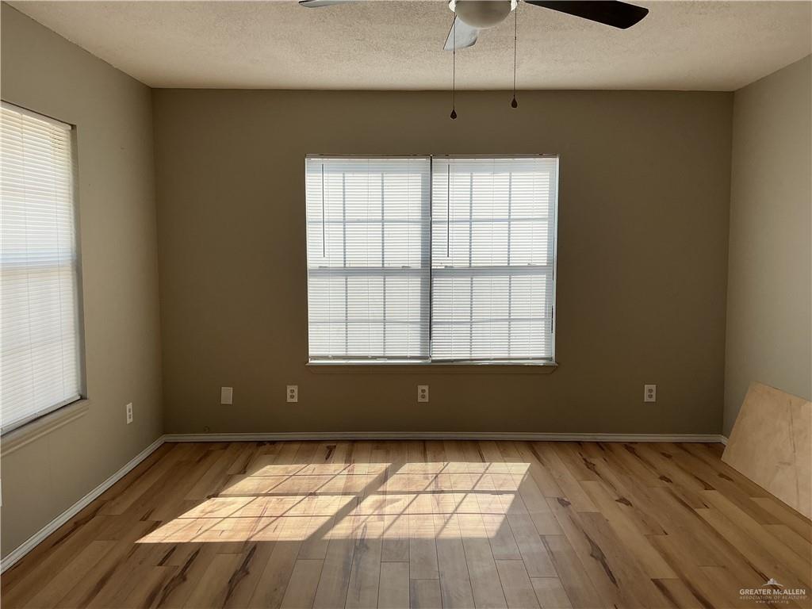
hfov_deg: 61.7
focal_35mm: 29
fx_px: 680
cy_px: 304
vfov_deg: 48.2
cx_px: 406
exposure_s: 1/435
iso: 25
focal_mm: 3
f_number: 1.8
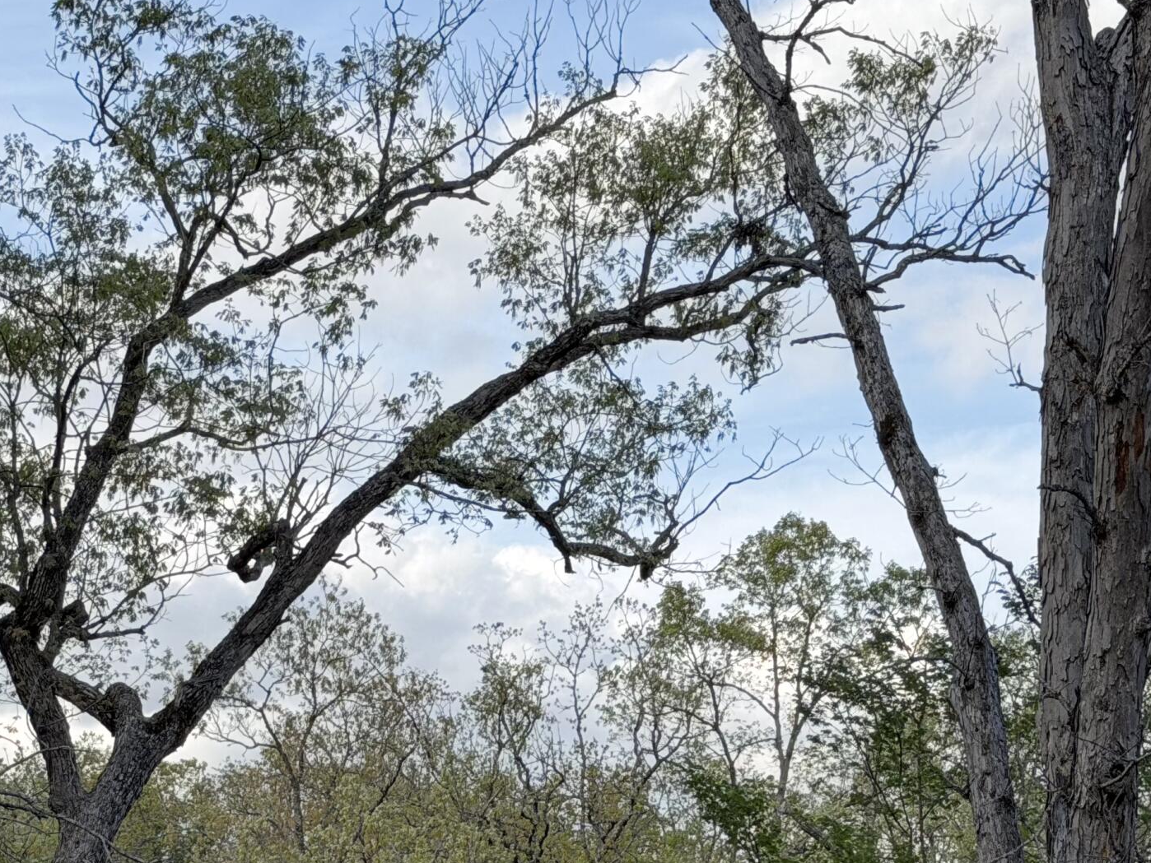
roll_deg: +0.3
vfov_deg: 14.3
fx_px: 3425
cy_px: 693
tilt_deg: +8.9
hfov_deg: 19.1
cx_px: 481
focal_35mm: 103
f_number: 1.78
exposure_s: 1/1883
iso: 100
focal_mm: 6.76
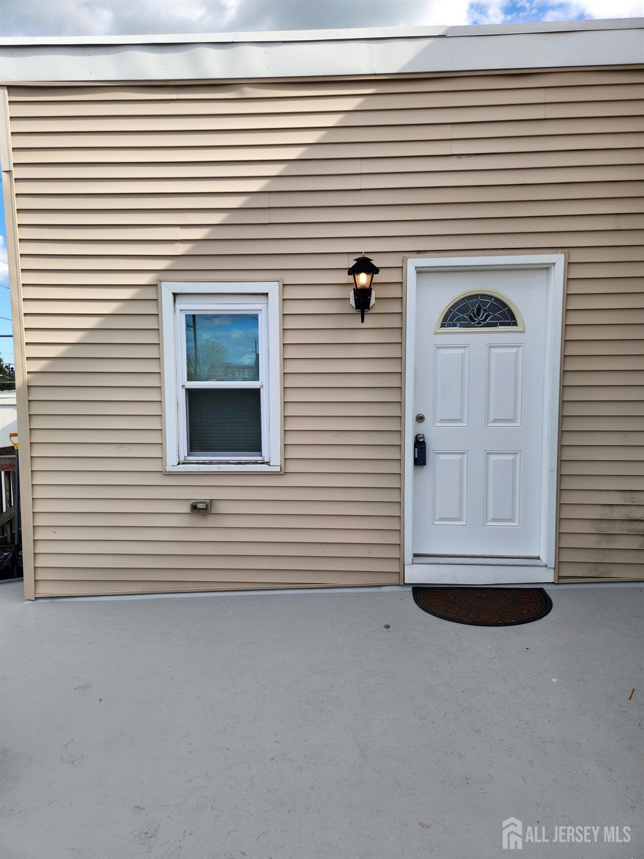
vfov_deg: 73.9
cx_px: 322
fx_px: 571
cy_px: 430
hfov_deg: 58.9
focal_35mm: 23
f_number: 1.8
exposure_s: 1/829
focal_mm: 5.4
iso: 20
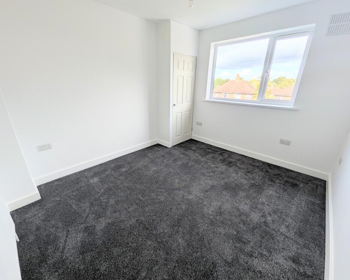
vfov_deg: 84.0
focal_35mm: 15
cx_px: 168
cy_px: 136
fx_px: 155
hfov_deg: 96.8
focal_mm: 1.85
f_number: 2.2
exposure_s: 1/617
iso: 47
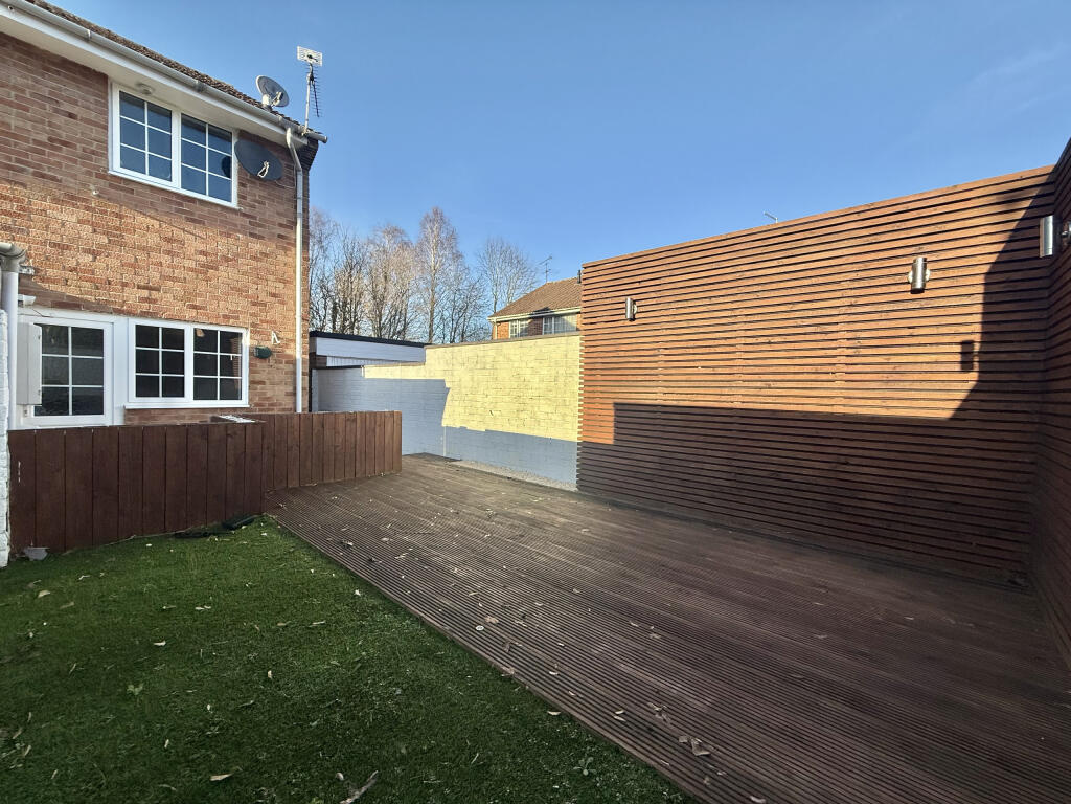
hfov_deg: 102.1
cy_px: 402
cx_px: 536
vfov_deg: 85.7
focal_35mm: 14
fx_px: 433
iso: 64
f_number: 2.2
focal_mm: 2.22
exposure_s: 1/1235
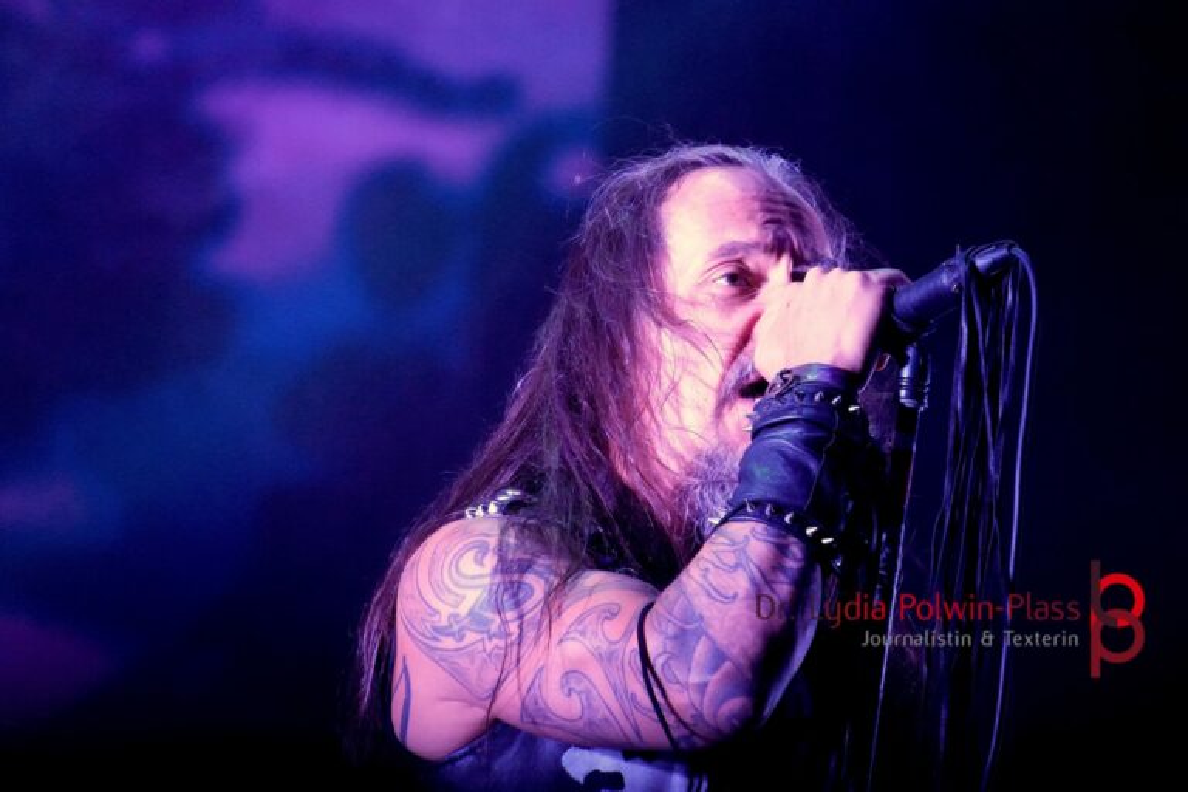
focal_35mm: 250
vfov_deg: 5.5
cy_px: 396
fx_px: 8266
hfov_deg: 8.2
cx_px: 594
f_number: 6.3
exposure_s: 1/160
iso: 6400
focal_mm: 167
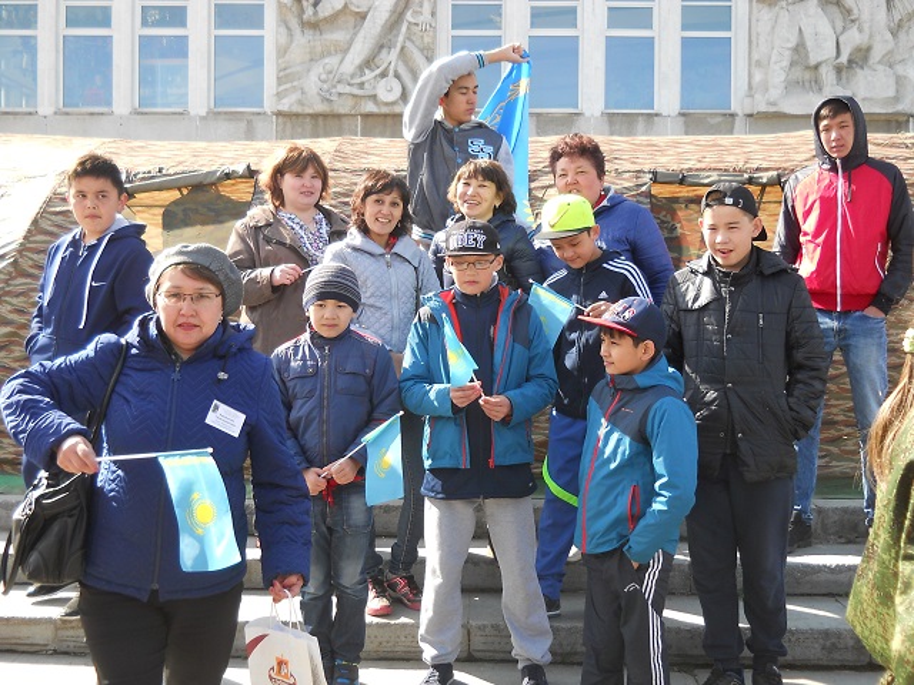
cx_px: 457
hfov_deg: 45.8
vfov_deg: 35.1
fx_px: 1083
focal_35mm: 41
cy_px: 342
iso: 80
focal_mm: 6.72
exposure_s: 1/200
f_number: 3.1
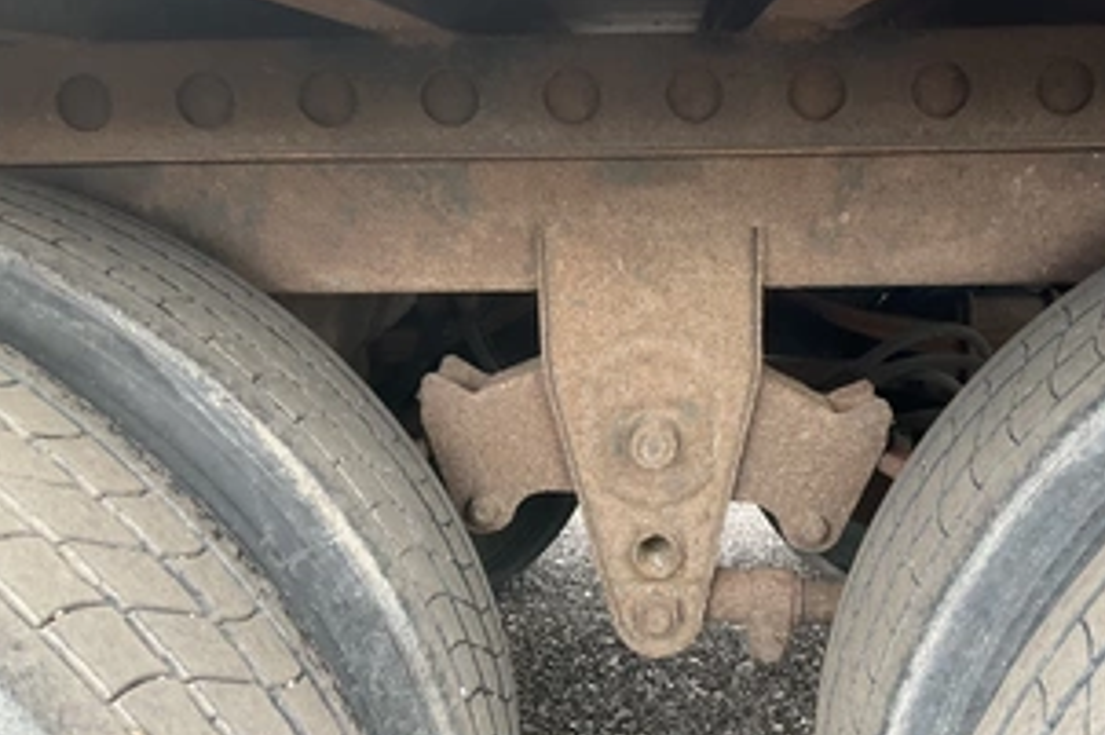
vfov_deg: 33.4
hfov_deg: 48.2
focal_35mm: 40
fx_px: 1227
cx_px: 662
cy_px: 373
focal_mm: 3
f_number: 1.8
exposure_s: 1/122
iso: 40
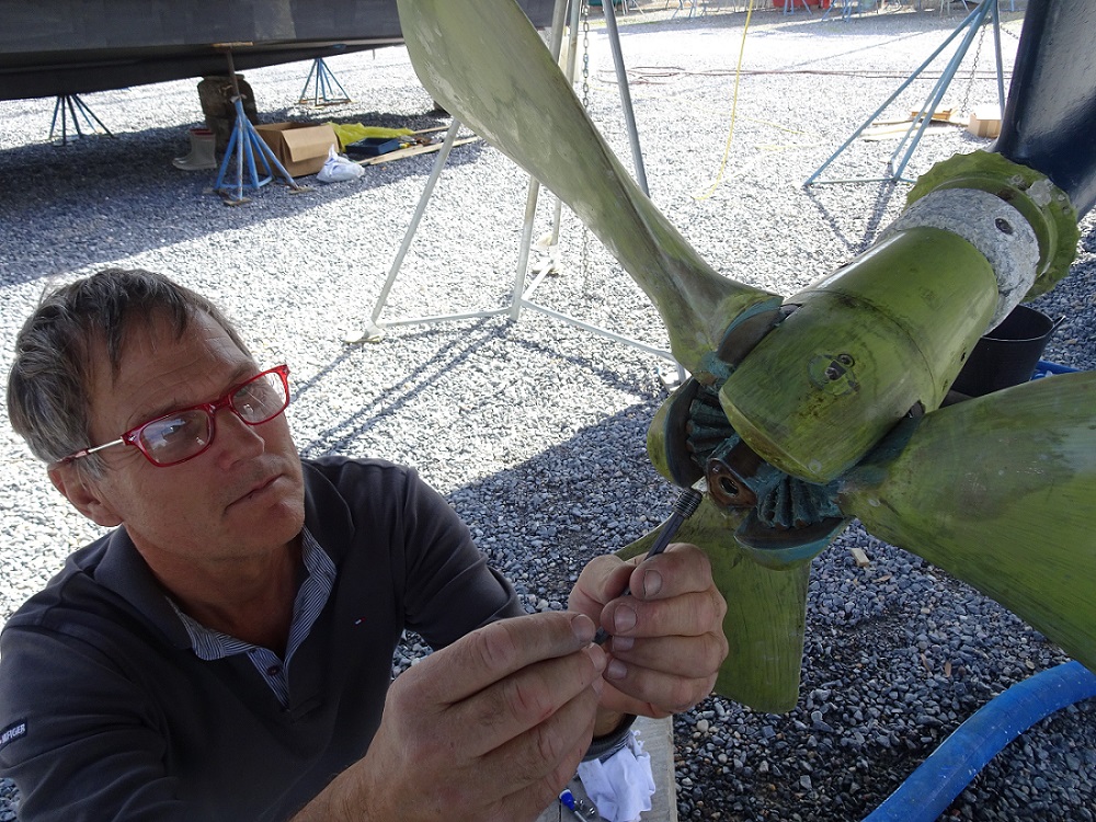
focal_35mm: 24
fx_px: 760
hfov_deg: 71.6
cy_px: 411
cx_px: 548
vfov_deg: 56.8
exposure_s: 1/160
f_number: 3.5
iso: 80
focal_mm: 4.1
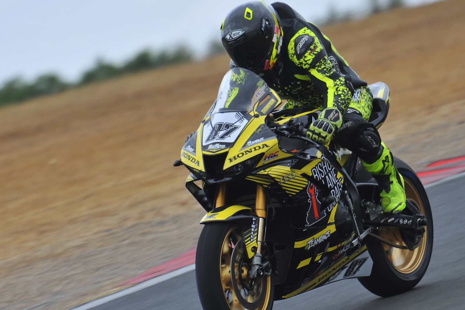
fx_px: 7373
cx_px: 241
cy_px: 186
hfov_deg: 3.6
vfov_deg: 2.4
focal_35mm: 571
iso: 160
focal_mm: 420
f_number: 7.1
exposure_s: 1/500
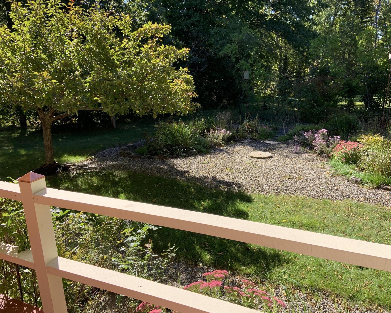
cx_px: 202
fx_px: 324
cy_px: 158
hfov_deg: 62.2
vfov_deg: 51.5
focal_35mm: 28
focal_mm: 4.25
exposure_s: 1/754
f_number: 1.8
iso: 25
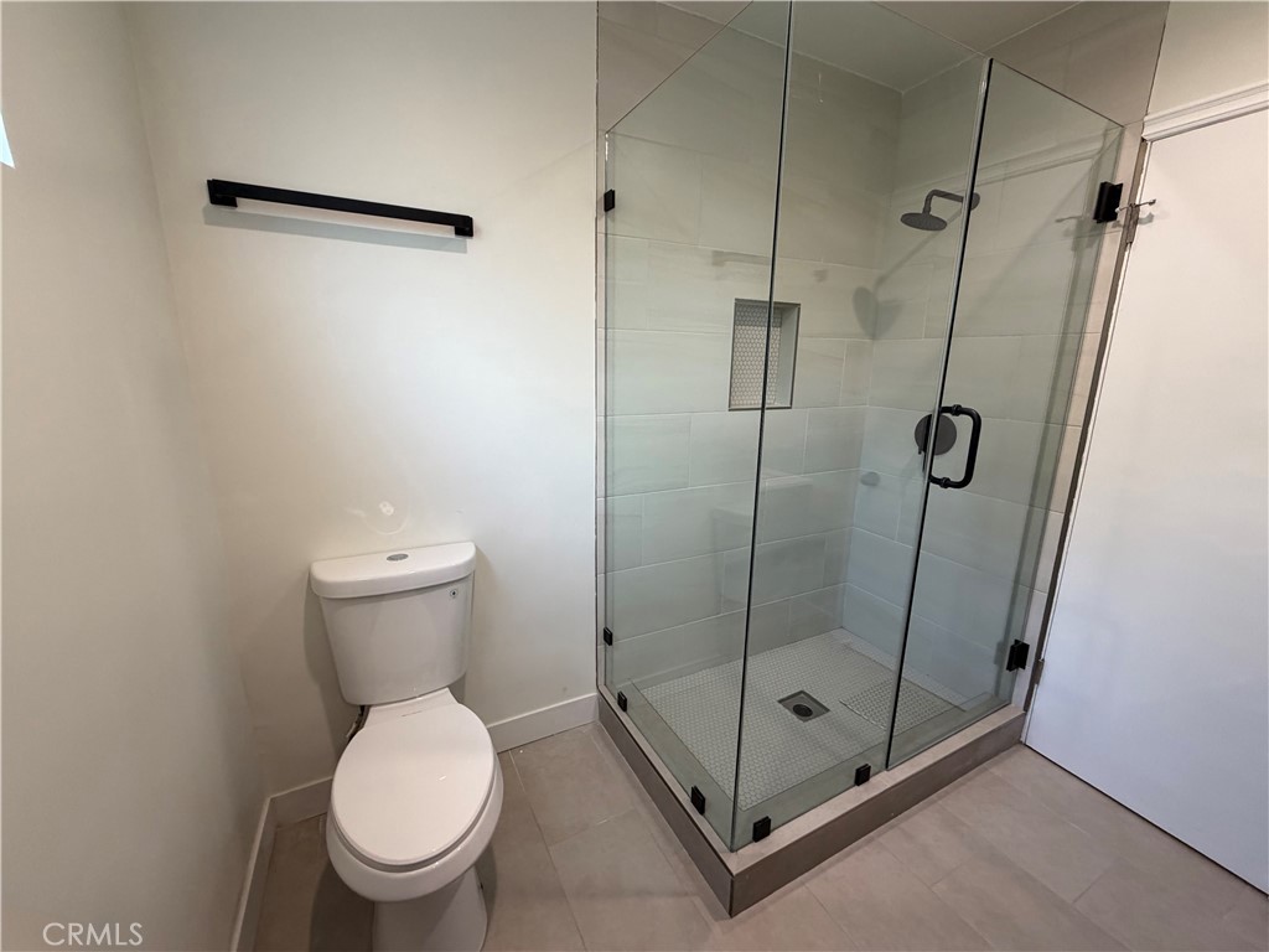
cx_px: 634
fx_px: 513
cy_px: 476
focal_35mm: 14
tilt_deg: -12.8
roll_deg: -1.0
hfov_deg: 102.1
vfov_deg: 85.7
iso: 200
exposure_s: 1/120
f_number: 2.2
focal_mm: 2.22
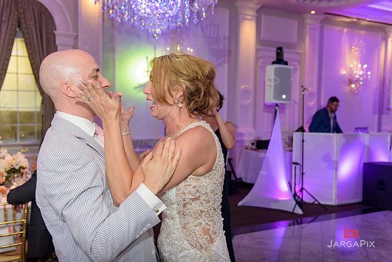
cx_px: 196
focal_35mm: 35
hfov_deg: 54.4
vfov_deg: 37.9
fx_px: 381
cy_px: 131
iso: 1600
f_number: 3.2
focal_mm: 35
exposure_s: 1/125
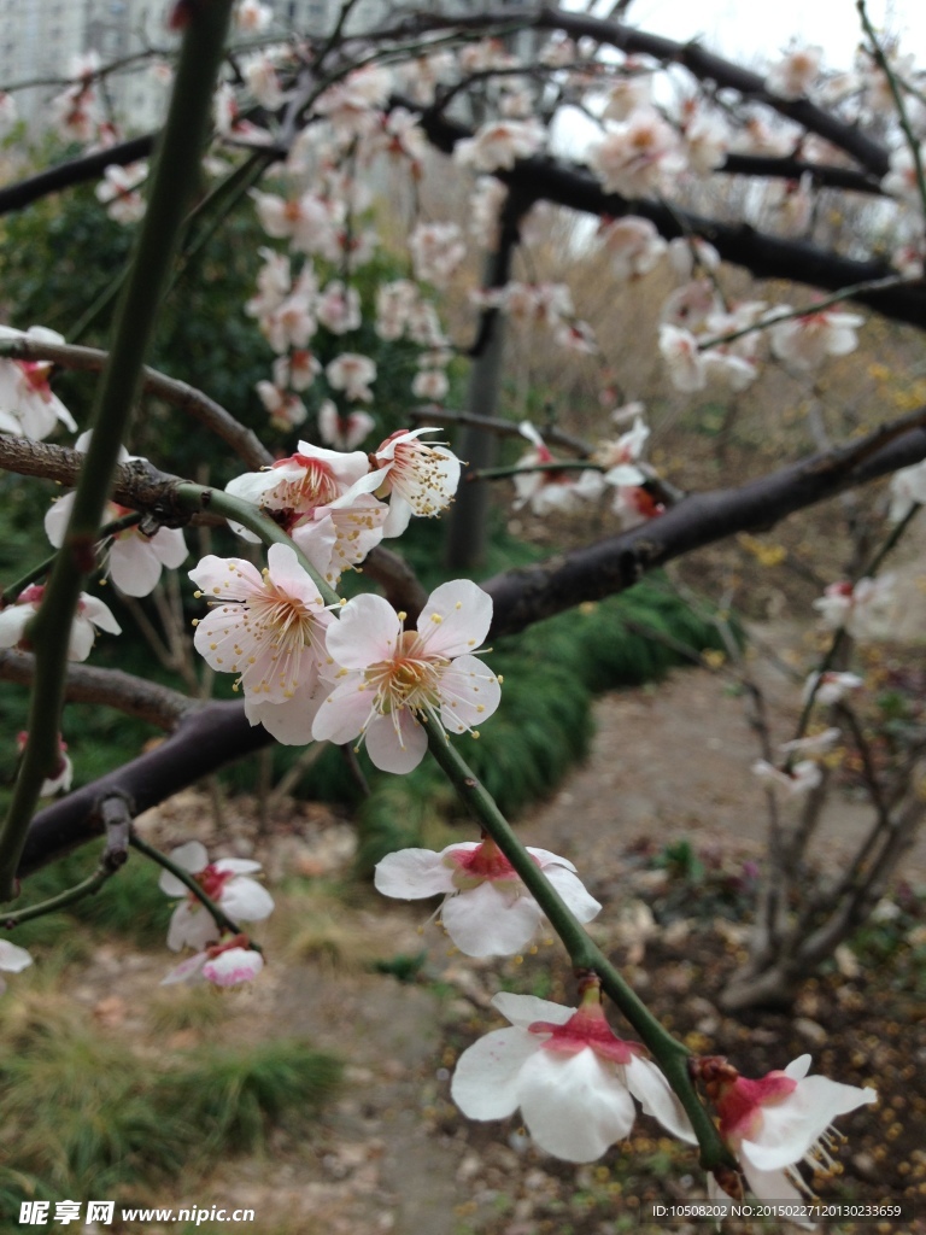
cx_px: 463
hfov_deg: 42.9
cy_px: 618
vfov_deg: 55.4
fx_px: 1177
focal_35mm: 33
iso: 50
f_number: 2.4
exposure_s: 1/274
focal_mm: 4.13
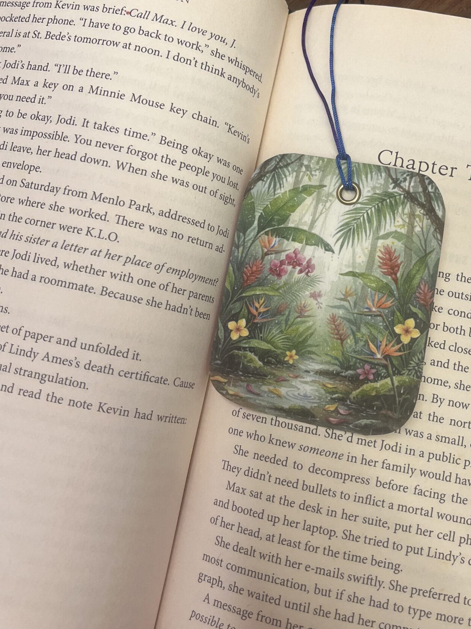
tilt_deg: -77.7
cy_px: 221
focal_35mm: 40
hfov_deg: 35.8
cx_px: 292
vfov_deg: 46.2
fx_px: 726
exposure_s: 1/100
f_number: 1.6
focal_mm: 5.1
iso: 100
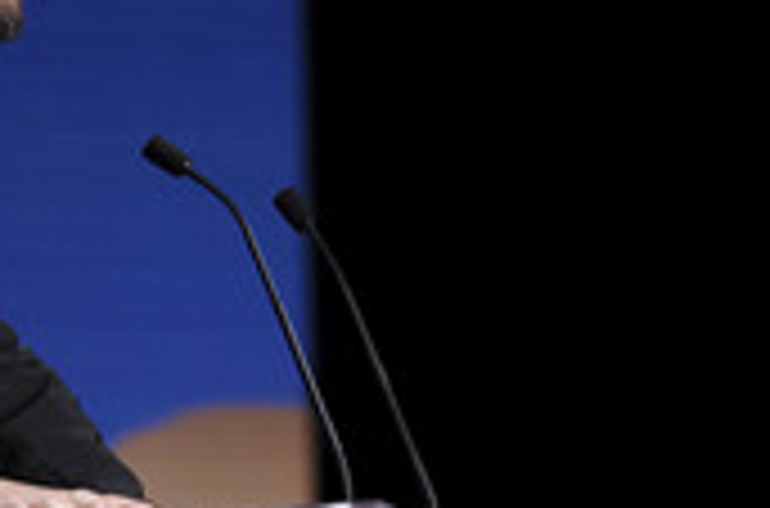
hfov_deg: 5.8
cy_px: 342
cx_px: -160
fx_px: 7615
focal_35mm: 357
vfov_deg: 3.8
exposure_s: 1/400
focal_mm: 90
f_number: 2
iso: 1600
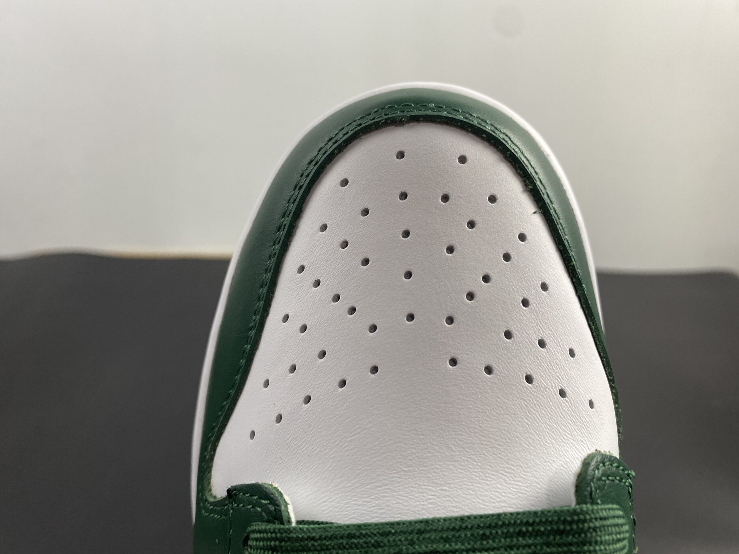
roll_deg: -2.4
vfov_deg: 53.1
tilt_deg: -23.9
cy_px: 277
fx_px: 555
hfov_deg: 67.3
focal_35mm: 26
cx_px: 370
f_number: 1.8
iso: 64
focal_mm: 4.25
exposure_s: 1/100
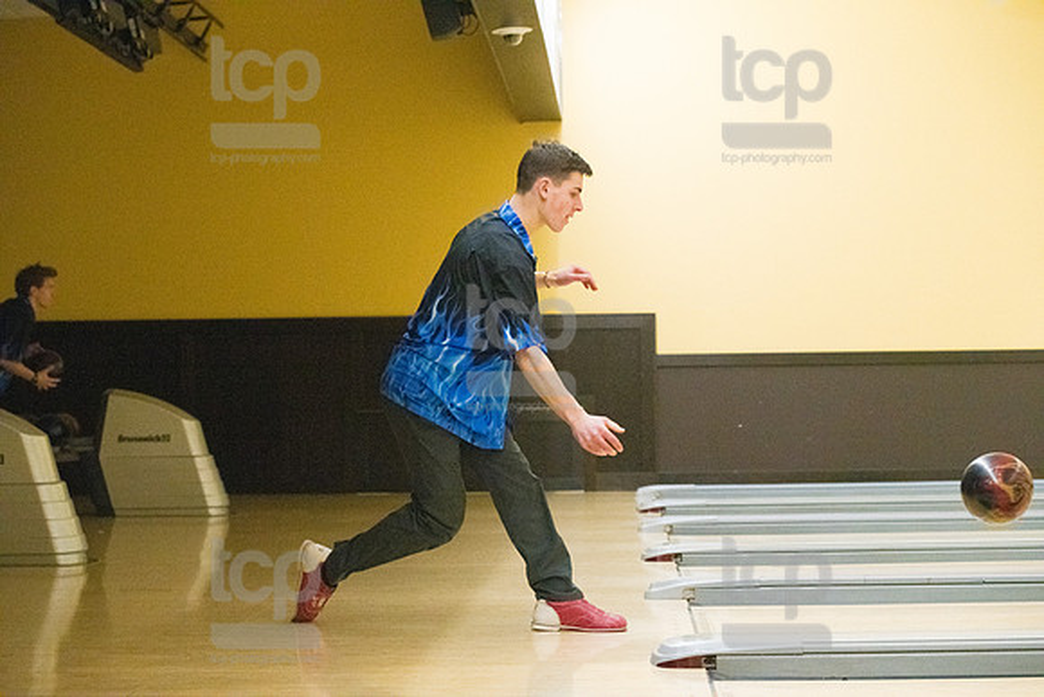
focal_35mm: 75
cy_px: 348
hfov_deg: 27.0
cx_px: 522
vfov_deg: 18.2
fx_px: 2175
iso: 10000
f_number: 4.5
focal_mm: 75
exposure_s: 1/1000
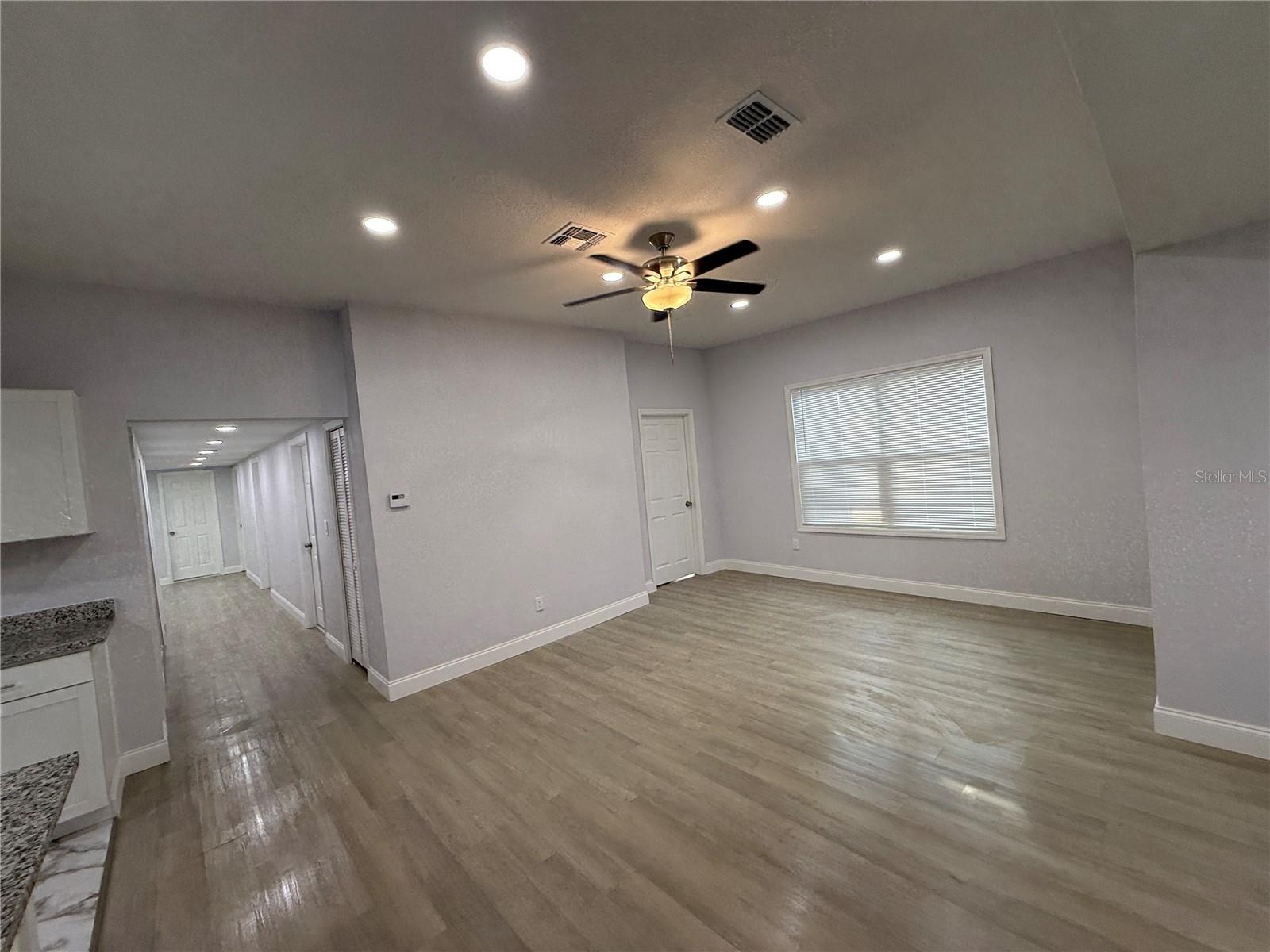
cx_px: 635
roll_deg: +5.3
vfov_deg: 85.7
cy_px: 476
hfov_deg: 102.1
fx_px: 514
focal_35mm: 14
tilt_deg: -1.4
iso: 125
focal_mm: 2.22
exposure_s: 1/120
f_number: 2.2
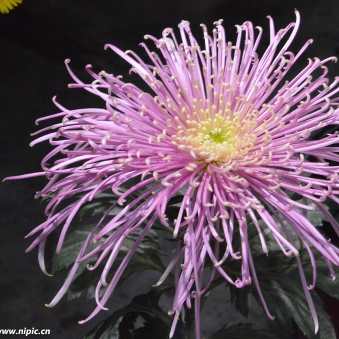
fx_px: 2024
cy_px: 170
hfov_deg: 9.6
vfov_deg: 9.6
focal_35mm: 183
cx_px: 200
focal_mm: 95
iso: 6400
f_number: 18
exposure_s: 1/20
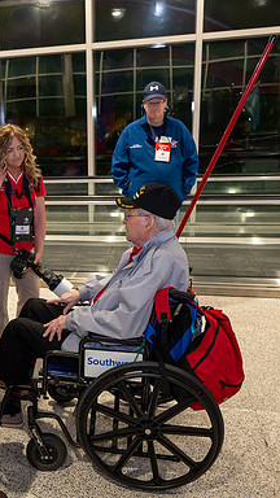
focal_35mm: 38
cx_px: 21
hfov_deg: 29.7
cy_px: 249
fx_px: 502
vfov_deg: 52.8
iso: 4500
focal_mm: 24
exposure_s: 1/100
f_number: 5
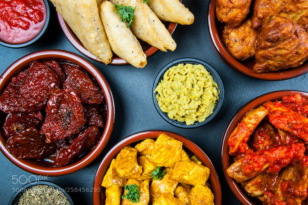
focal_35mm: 34
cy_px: 102
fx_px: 295
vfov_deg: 38.3
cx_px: 154
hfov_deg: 55.2
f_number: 11
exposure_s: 1/160
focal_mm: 23
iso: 200
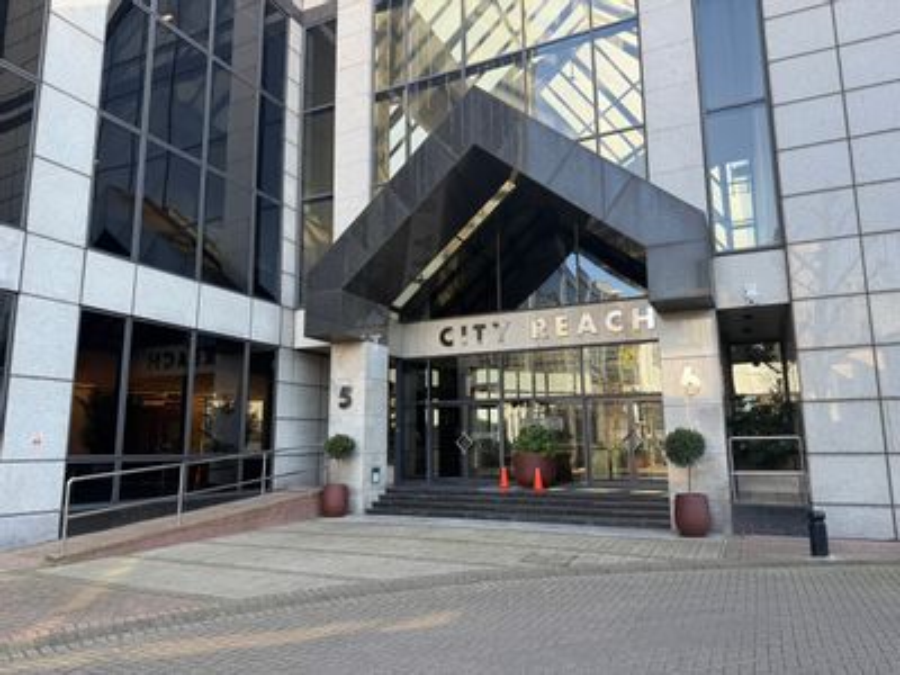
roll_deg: +1.1
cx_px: 450
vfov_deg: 56.8
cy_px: 338
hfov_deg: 71.6
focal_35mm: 24
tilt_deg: +11.0
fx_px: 624
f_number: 1.78
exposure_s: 1/330
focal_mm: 6.76
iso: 80
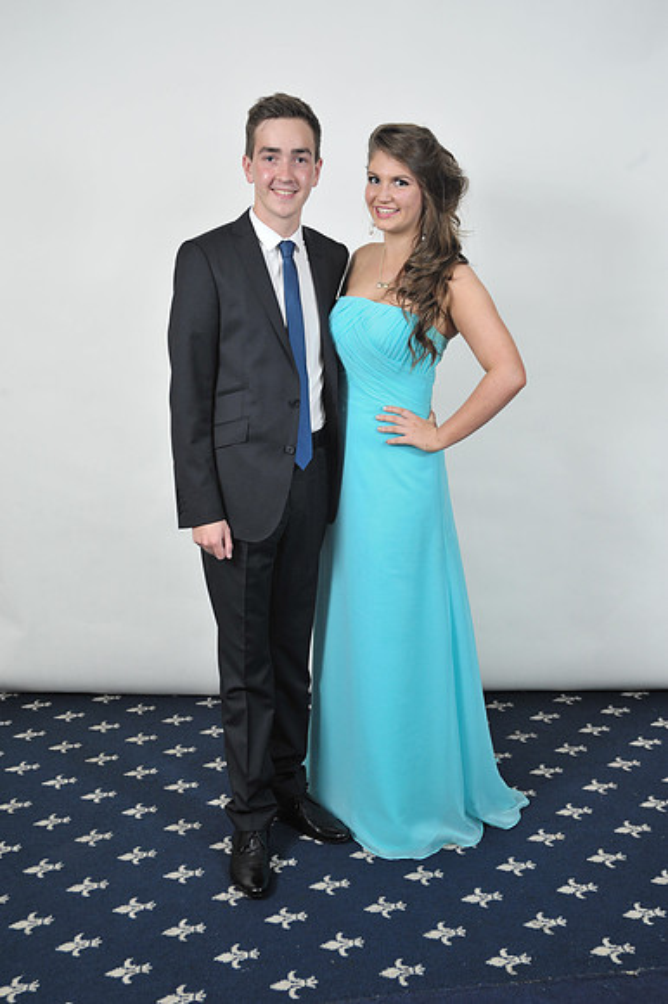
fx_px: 1115
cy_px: 502
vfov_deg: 48.5
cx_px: 334
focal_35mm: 40
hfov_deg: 33.4
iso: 1000
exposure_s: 1/160
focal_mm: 40
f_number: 7.1
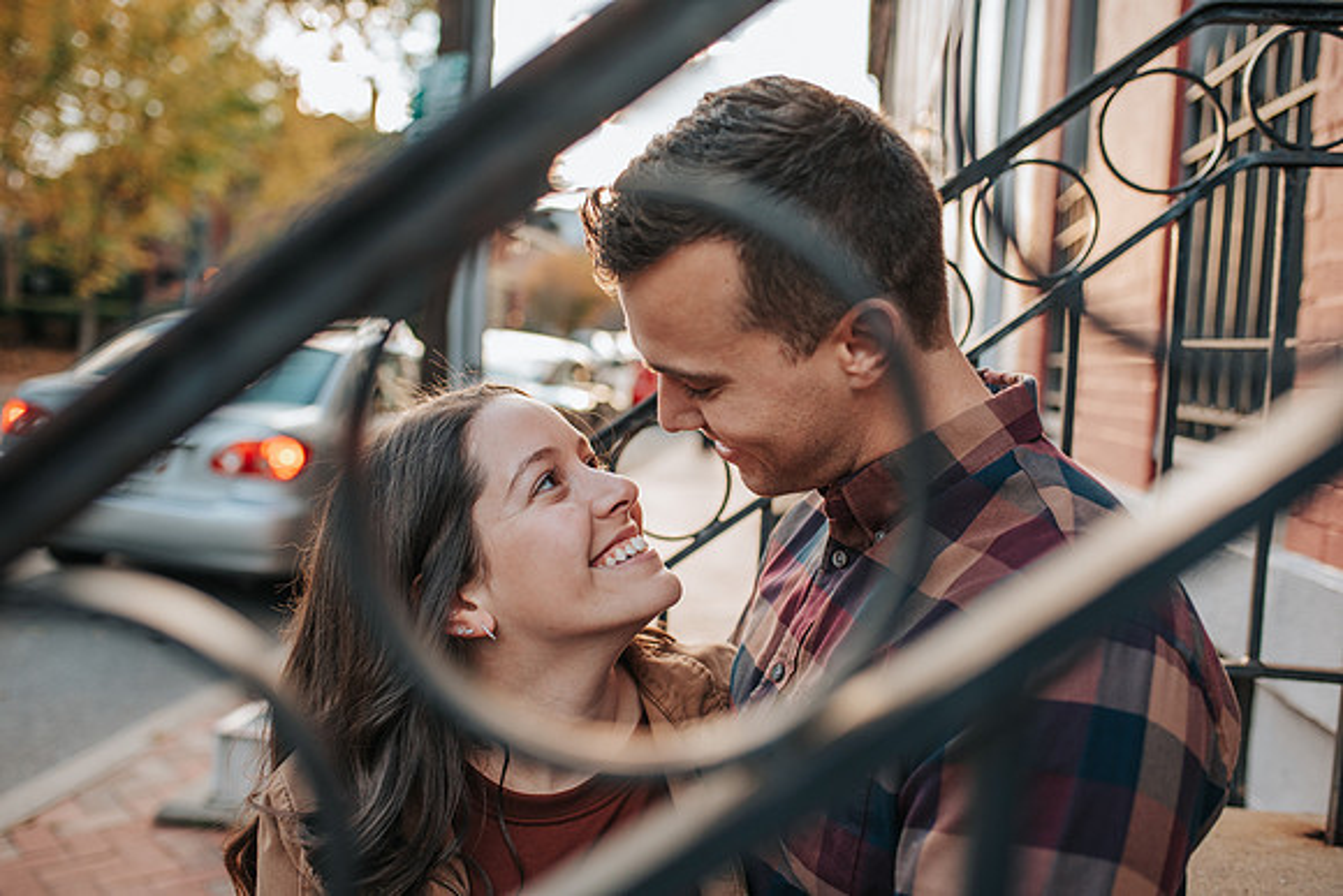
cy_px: 448
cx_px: 672
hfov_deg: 54.4
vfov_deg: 37.9
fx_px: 1306
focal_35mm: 35
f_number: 2.8
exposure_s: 1/400
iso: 450
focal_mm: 35
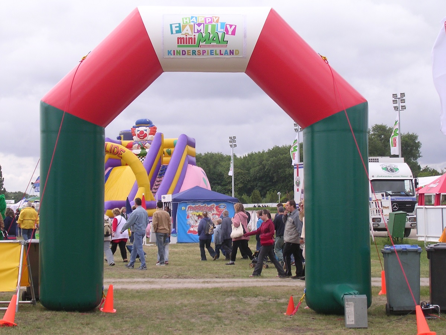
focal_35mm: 81
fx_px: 1044
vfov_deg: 18.2
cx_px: 223
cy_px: 168
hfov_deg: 24.1
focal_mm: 12.3
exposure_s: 1/283
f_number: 4
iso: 100
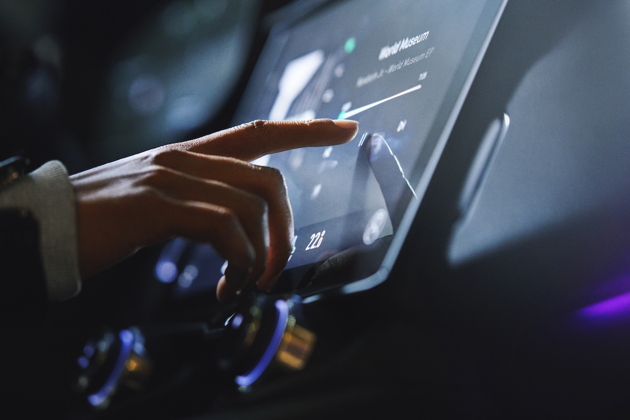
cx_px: 315
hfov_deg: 19.5
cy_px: 210
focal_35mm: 105
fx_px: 1837
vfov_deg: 13.0
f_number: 2.8
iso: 2000
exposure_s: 1/100
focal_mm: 105
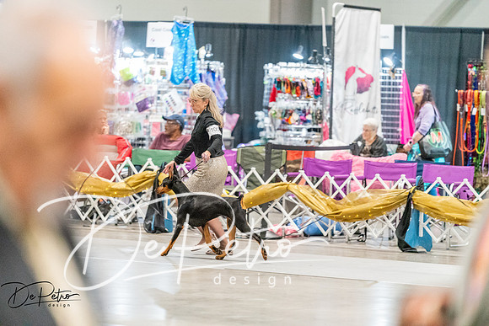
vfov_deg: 6.9
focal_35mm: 200
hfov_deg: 10.3
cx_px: 244
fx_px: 2717
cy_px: 163
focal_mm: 200
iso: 12800
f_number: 2.8
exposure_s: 1/320
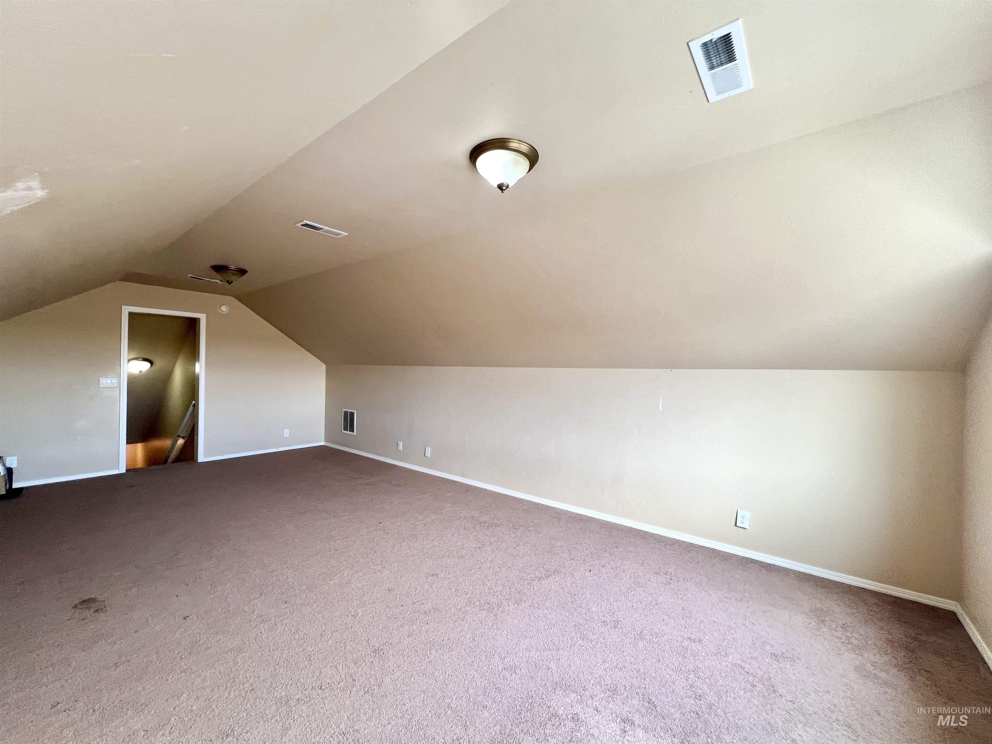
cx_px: 496
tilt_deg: -0.4
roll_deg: -1.4
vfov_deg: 89.9
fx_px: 373
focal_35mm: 13
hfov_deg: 106.2
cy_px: 372
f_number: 1.8
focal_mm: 1.57
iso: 100
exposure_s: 1/120
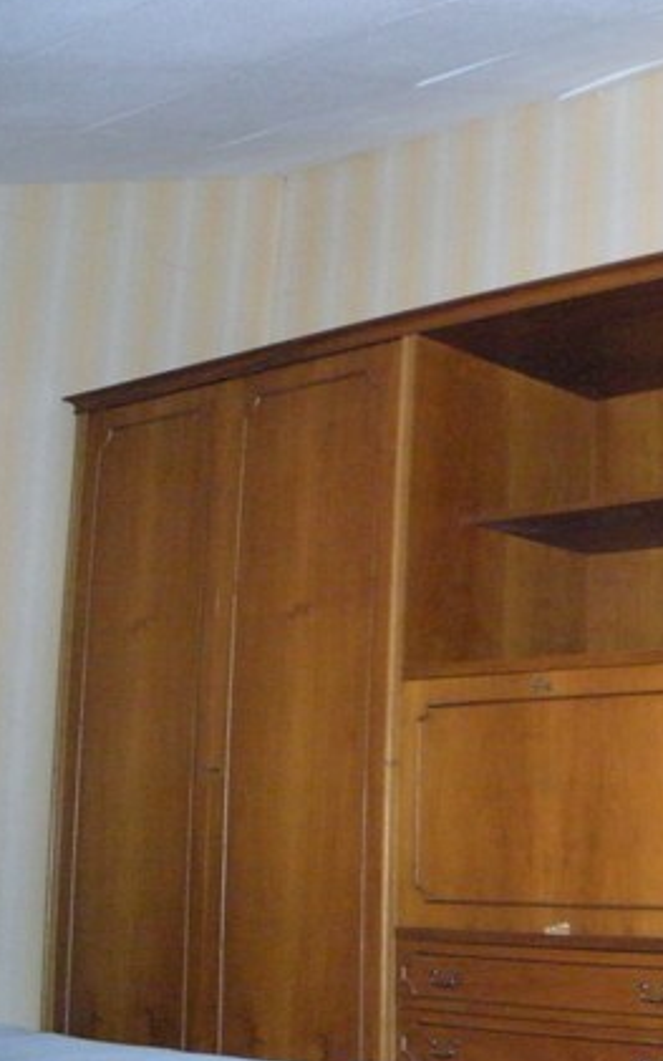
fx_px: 1677
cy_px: 547
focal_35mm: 58
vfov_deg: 35.1
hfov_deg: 21.1
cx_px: 751
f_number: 3.5
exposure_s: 1/8
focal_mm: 6.3
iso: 800
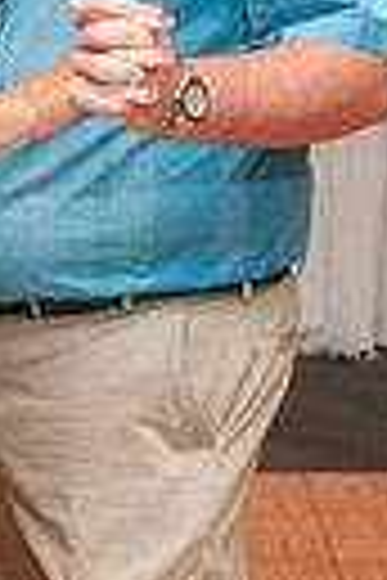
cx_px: -65
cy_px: 328
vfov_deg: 13.5
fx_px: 2451
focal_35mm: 152
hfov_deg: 8.9
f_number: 5.6
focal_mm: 29
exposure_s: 1/60
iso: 800
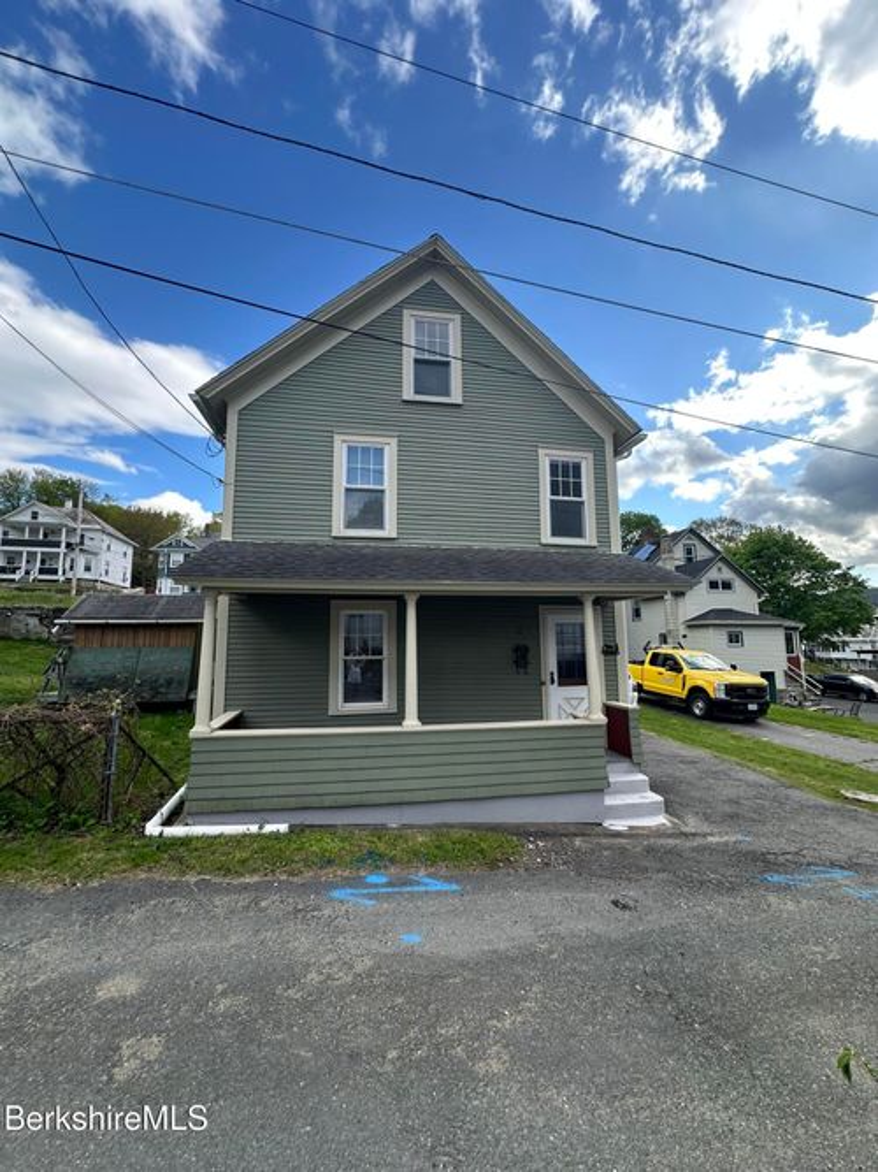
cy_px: 586
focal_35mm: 14
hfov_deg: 85.7
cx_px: 439
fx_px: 474
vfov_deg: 102.1
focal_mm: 2.22
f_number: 2.2
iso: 40
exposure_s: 1/365
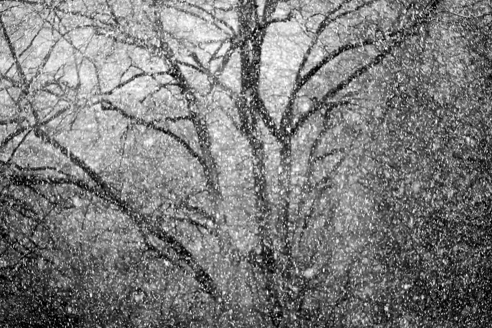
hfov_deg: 24.8
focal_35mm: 82
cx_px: 246
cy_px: 164
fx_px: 1121
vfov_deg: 16.7
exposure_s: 1/500
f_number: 4
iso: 5000
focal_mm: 55
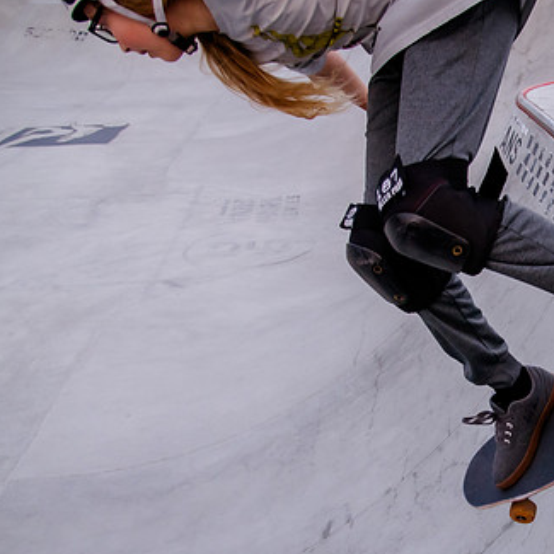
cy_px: 379
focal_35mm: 47
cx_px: 544
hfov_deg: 33.3
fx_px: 851
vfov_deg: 35.6
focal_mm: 24
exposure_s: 1/640
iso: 2500
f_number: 4
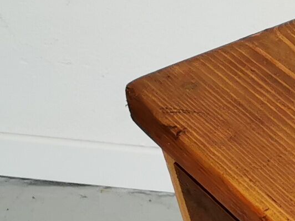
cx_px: 745
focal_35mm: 185
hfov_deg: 9.4
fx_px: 1577
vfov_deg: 7.8
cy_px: 397
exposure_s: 1/100
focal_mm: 5.58
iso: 100
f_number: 1.8
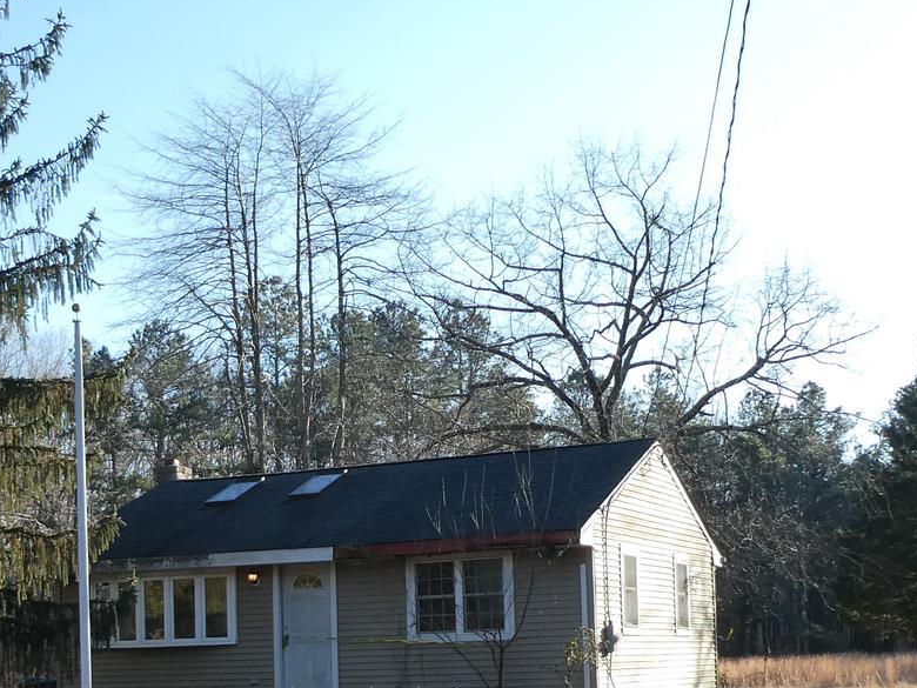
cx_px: 357
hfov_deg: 30.6
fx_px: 1669
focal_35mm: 63
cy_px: 595
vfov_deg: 22.8
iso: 80
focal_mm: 4.3
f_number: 3.3
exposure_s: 1/320
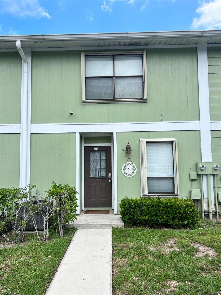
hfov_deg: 53.1
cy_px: 148
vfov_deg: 67.3
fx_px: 221
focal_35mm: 26
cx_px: 110
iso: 50
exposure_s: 1/2165
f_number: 1.5
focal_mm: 5.7
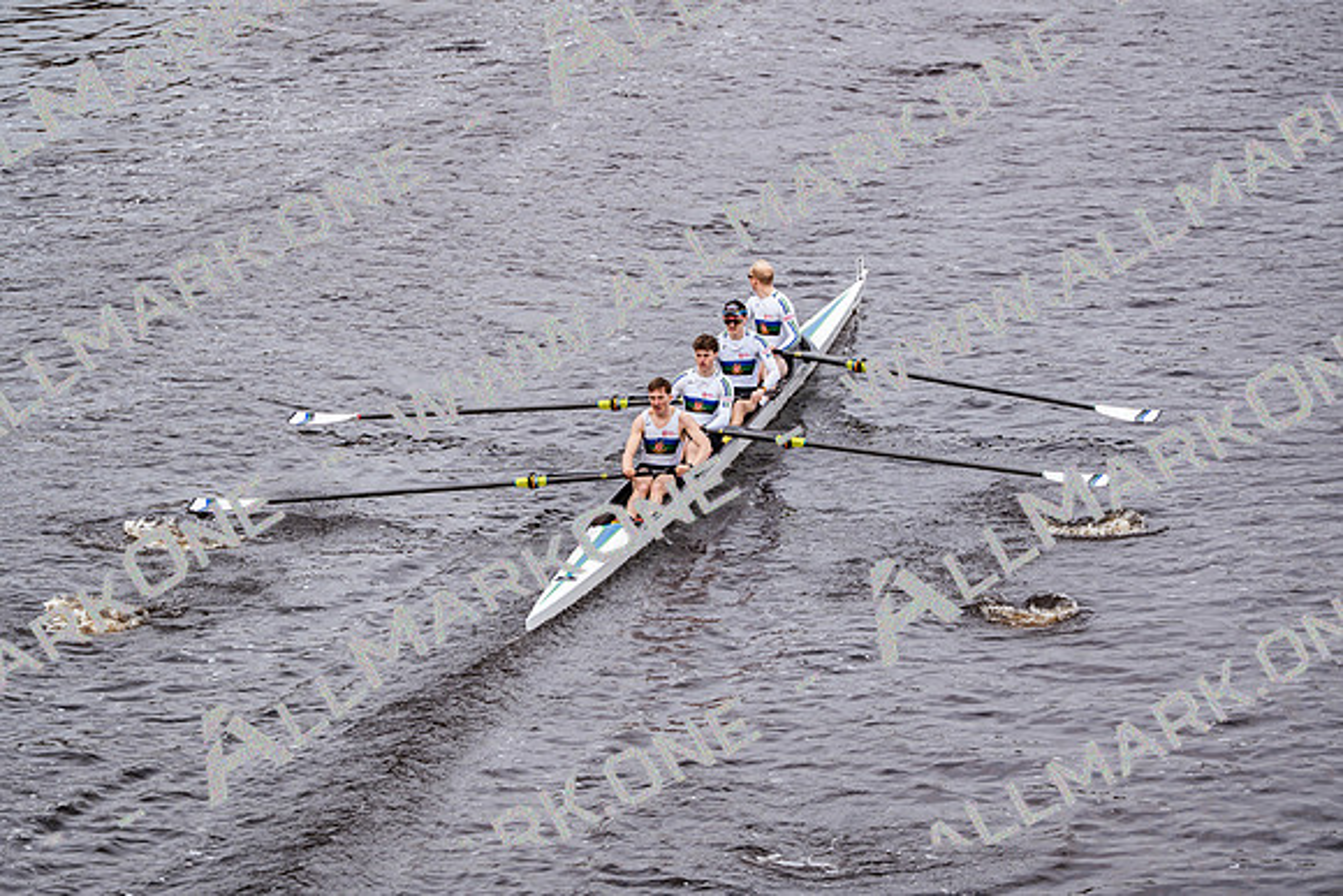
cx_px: 672
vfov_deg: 6.9
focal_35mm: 200
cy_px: 448
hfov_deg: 10.3
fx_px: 7463
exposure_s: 1/2000
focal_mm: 200
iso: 200
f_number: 2.8
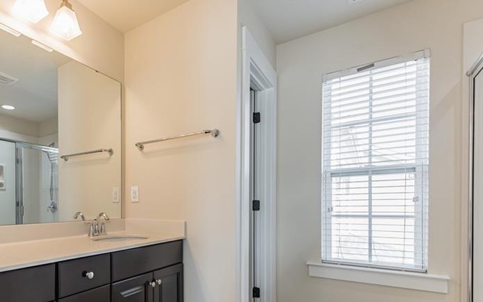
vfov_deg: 55.8
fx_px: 277
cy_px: 208
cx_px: 145
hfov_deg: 78.3
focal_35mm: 21
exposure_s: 1/30
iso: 250
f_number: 7.1
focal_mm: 14
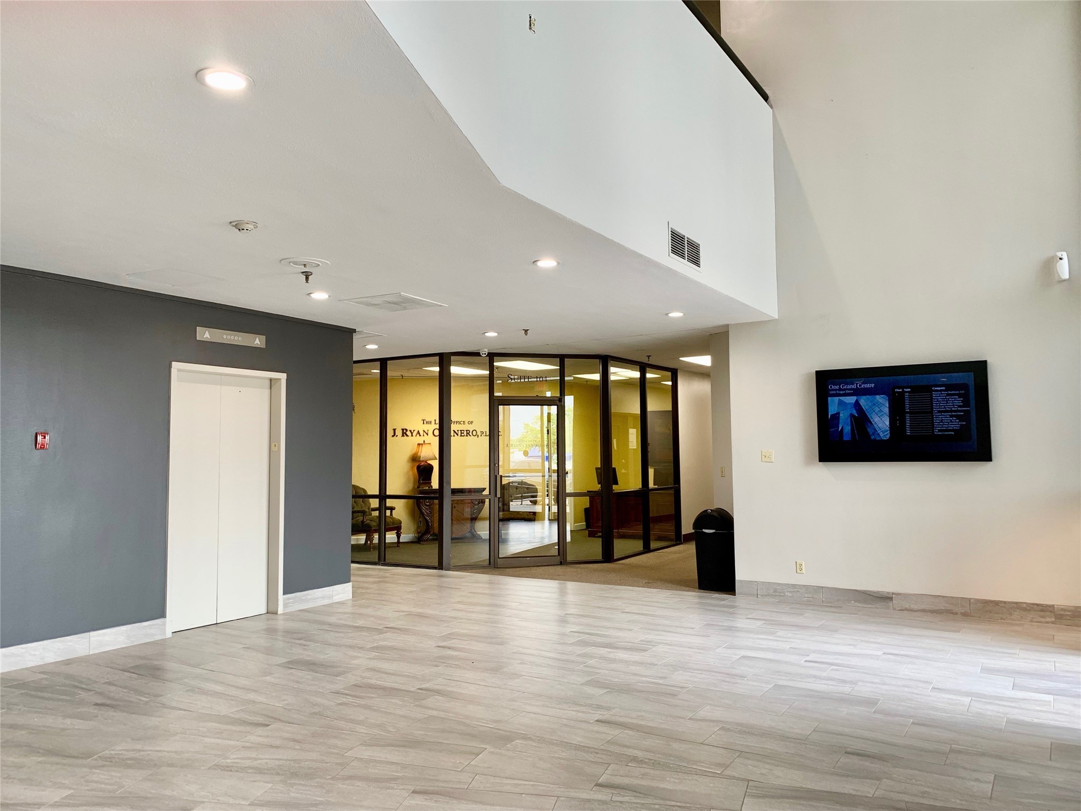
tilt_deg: +4.9
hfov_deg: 67.3
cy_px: 406
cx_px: 540
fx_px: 812
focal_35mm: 26
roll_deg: +0.9
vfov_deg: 53.1
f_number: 1.8
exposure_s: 1/60
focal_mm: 4.25
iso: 50
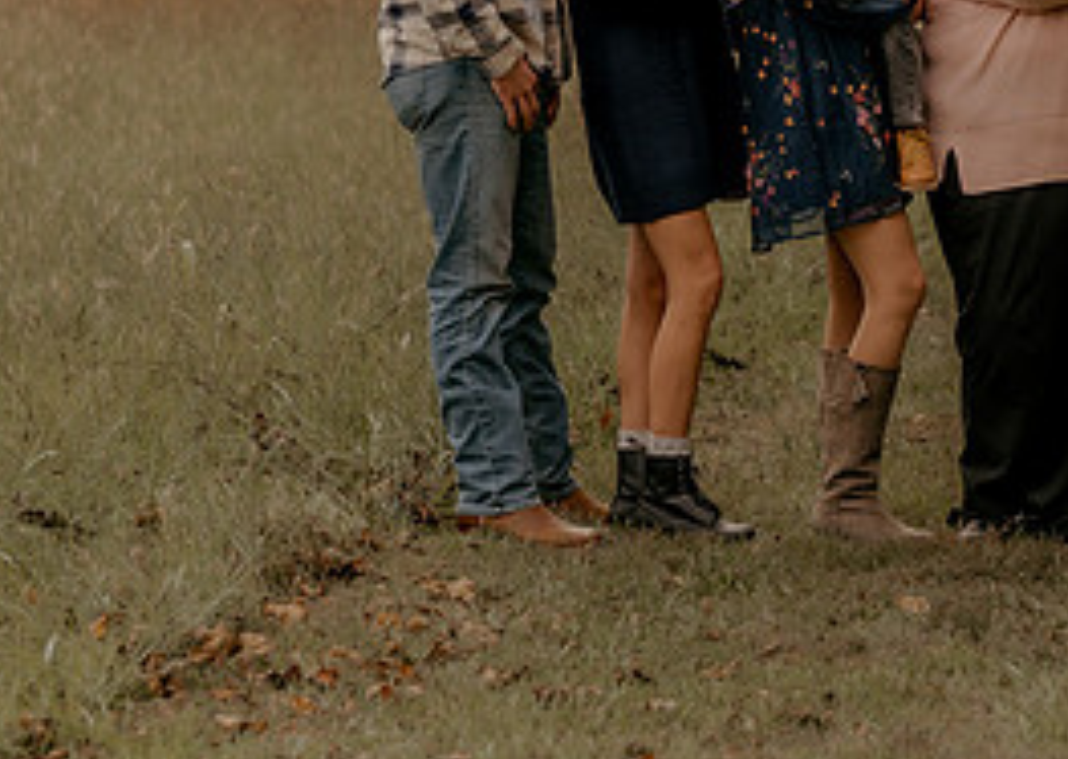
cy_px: -8
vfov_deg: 7.3
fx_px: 5966
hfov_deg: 10.1
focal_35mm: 197
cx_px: 1097
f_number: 2.8
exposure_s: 1/800
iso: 125
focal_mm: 85
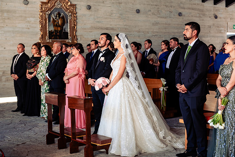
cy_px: 78
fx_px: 394
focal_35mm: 60
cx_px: 118
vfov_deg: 22.5
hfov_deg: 33.2
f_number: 3.2
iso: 500
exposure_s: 1/400
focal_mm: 60
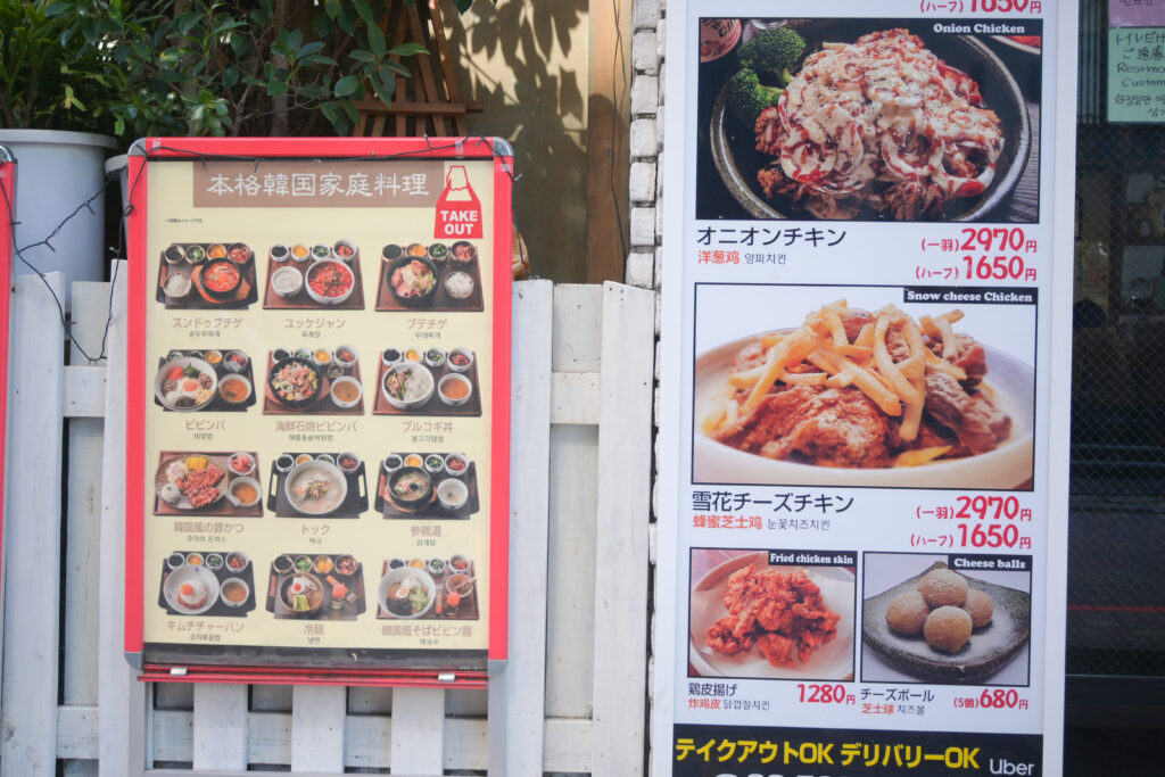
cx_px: 582
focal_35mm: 37
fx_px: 1189
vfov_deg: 36.2
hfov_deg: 52.2
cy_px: 388
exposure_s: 1/100
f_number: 4.2
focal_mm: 24.5
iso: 100
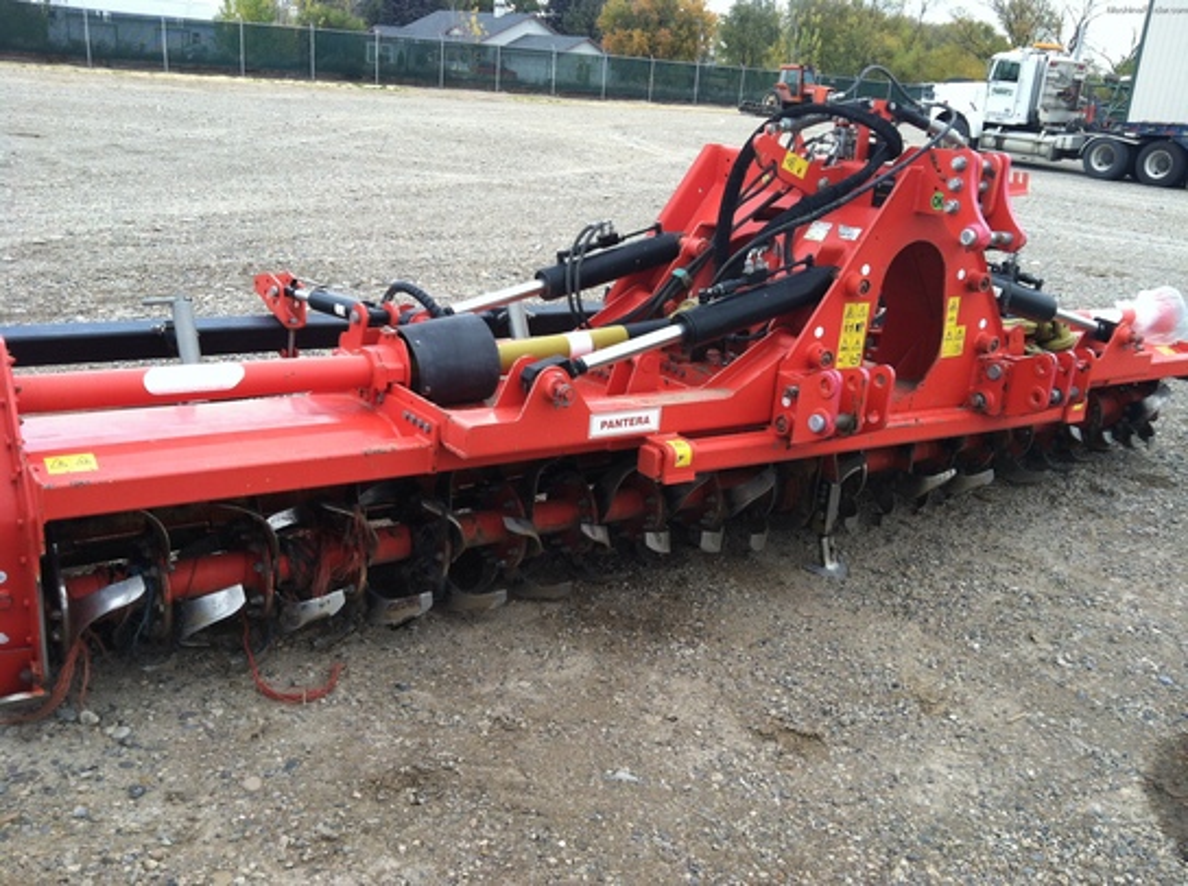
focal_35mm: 35
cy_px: 443
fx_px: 1199
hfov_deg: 52.7
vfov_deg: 40.6
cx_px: 594
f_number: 2.8
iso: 80
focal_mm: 3.85
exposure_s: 1/248
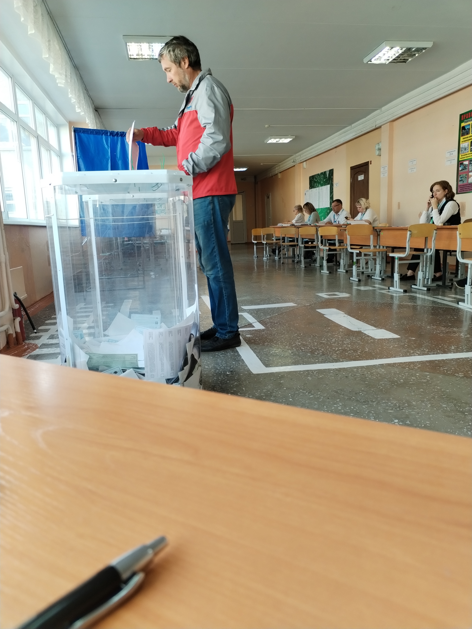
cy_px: 314
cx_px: 236
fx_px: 527
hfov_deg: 48.2
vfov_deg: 61.7
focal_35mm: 29
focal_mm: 4.75
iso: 230
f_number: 1.8
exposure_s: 1/100
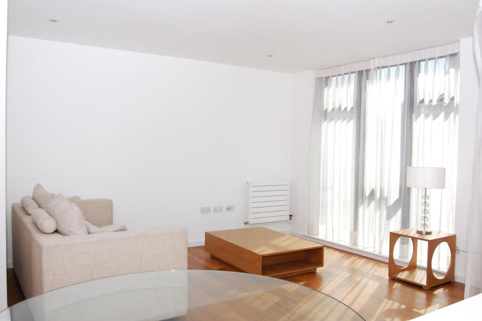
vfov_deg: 43.5
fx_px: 401
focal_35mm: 30
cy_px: 160
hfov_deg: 62.0
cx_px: 241
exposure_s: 1/800
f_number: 14
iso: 1600
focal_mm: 20
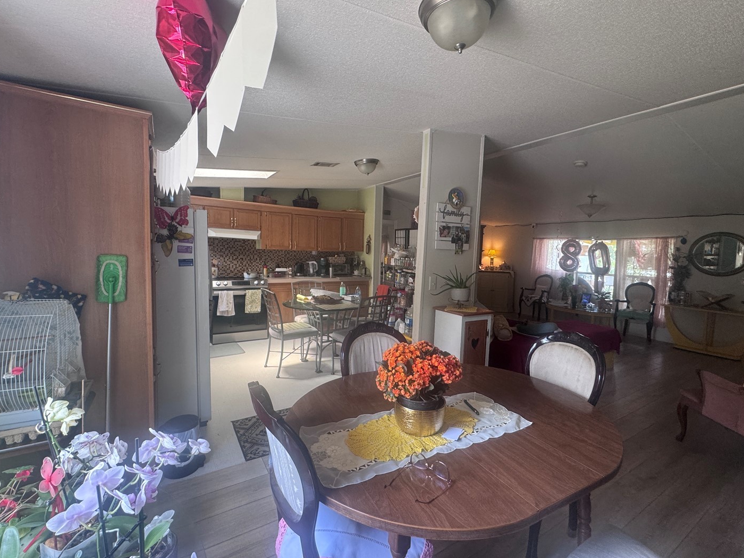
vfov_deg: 78.1
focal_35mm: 16
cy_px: 274
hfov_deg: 94.5
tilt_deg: -2.1
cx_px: 384
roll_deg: -1.7
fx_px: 344
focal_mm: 2.22
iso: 200
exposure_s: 1/99
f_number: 2.2
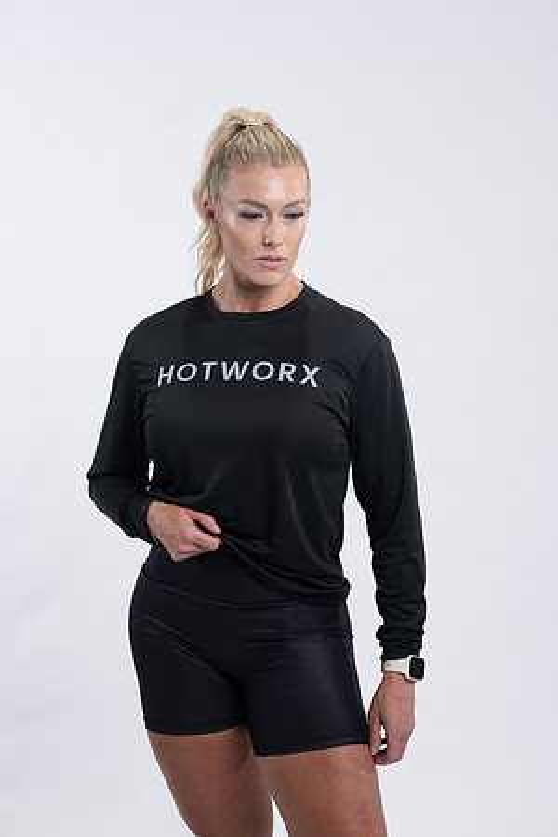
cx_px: 279
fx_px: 1976
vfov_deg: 23.9
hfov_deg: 16.1
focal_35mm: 85
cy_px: 418
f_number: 4
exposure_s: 1/125
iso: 200
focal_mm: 85
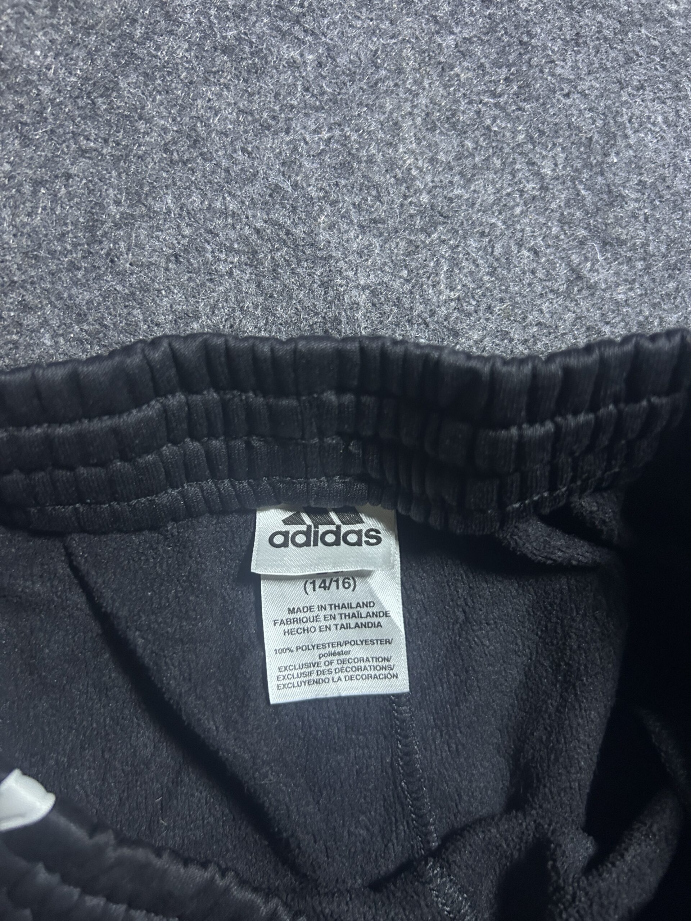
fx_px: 692
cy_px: 460
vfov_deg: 67.3
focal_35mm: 26
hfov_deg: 53.1
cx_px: 346
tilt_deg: -63.9
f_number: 1.5
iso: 500
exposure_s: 1/50
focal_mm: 5.7
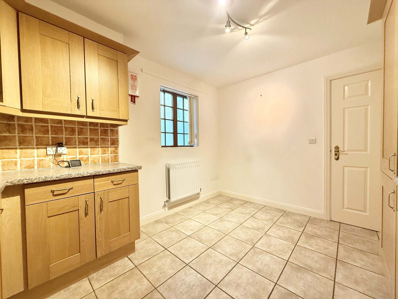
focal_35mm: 14
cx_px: 199
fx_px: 161
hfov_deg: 102.1
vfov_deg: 85.7
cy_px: 150
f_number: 2.2
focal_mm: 2.22
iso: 200
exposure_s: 1/50
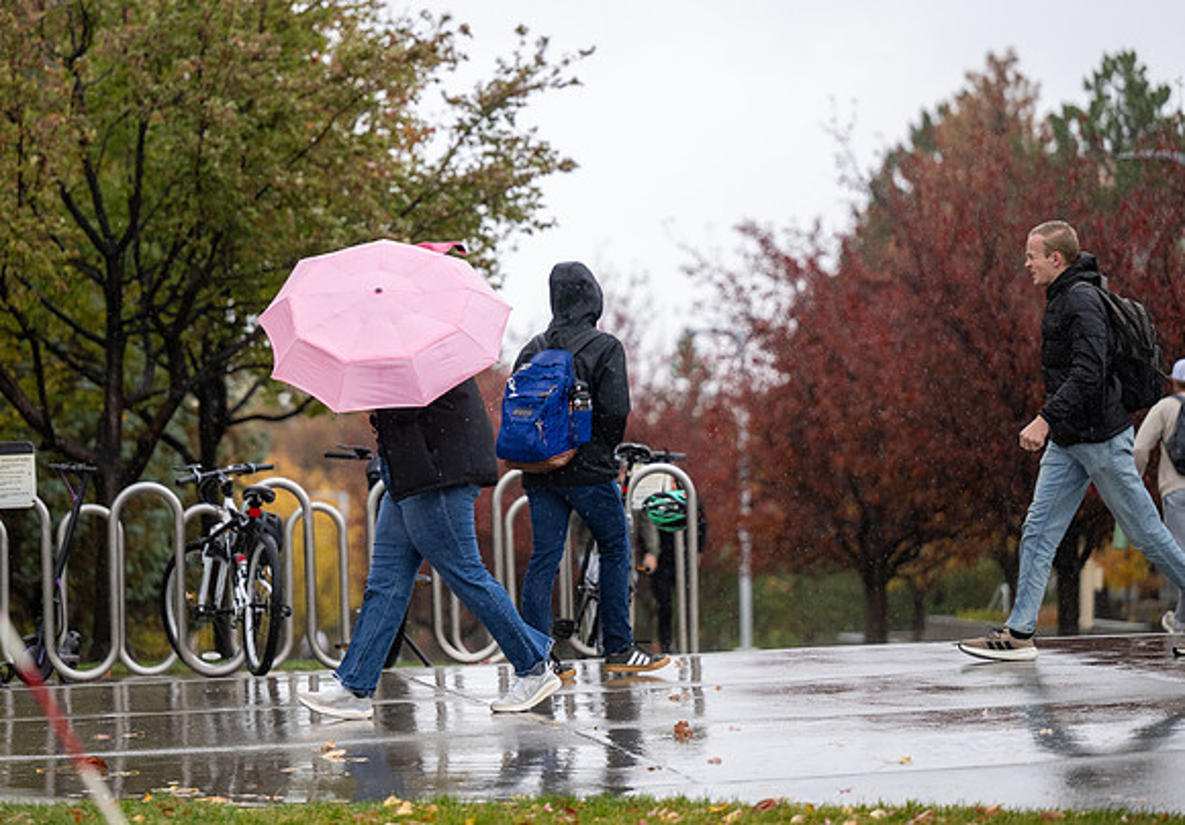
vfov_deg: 9.0
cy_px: 359
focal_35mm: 157
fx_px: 5249
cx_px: 504
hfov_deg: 12.9
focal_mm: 135
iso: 800
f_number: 2.8
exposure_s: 1/500
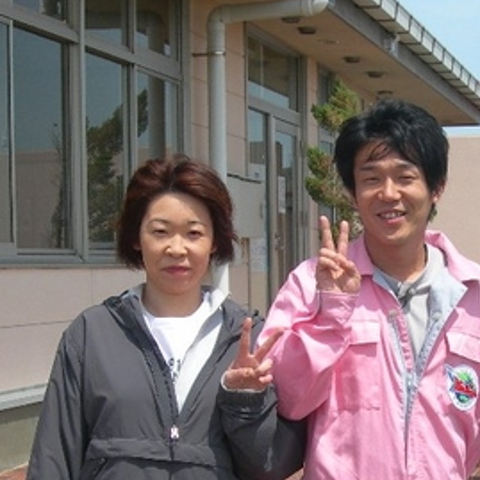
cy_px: 259
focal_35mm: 50
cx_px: 266
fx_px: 784
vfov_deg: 34.0
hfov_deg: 34.0
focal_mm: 7.8
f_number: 4.8
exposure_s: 1/536
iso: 50
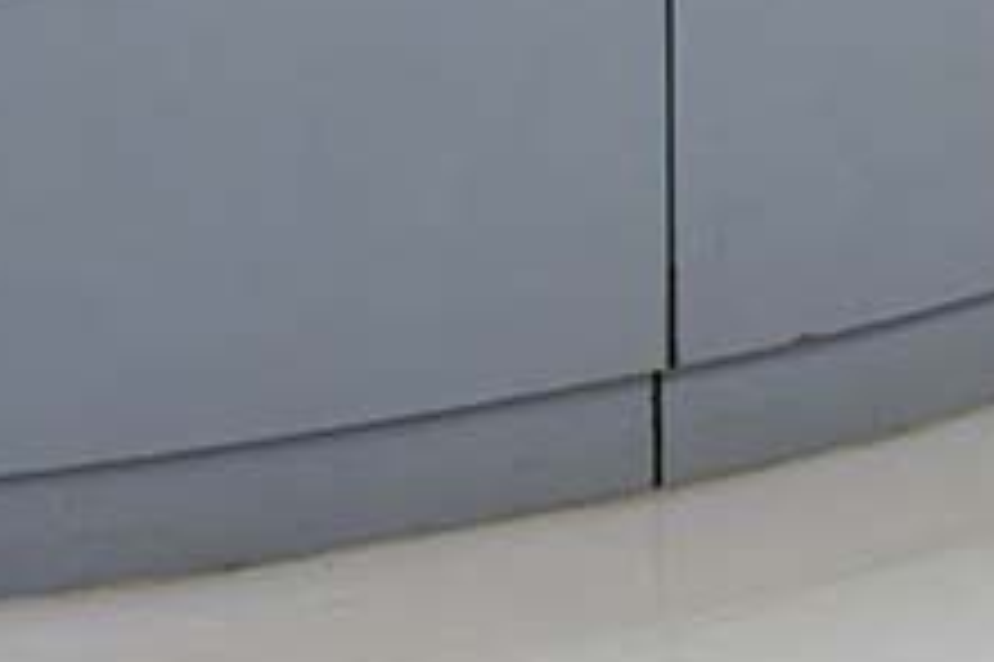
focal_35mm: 191
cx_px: 117
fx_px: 5270
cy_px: -459
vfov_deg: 7.0
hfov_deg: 10.7
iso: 6400
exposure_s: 1/200
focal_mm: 44
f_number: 6.3
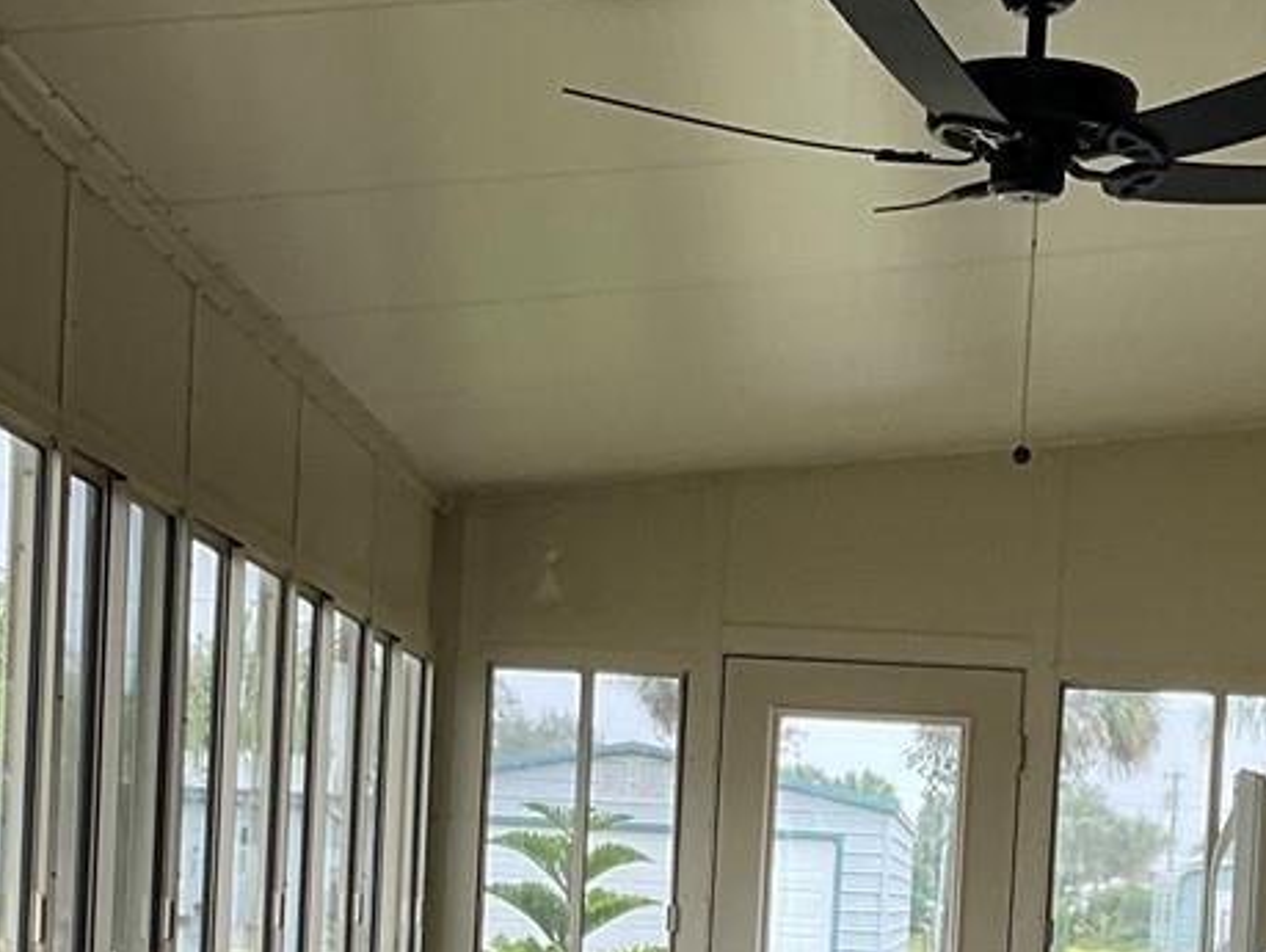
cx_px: 723
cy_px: 1027
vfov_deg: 14.4
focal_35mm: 101
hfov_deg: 19.4
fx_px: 3697
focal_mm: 3
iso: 40
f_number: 1.8
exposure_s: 1/120
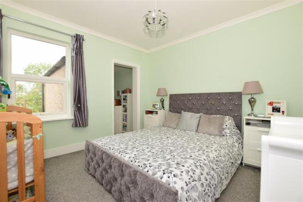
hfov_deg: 100.4
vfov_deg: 77.3
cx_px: 152
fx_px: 126
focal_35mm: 15
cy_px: 101
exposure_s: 1/50
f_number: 7.1
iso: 200
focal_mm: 10
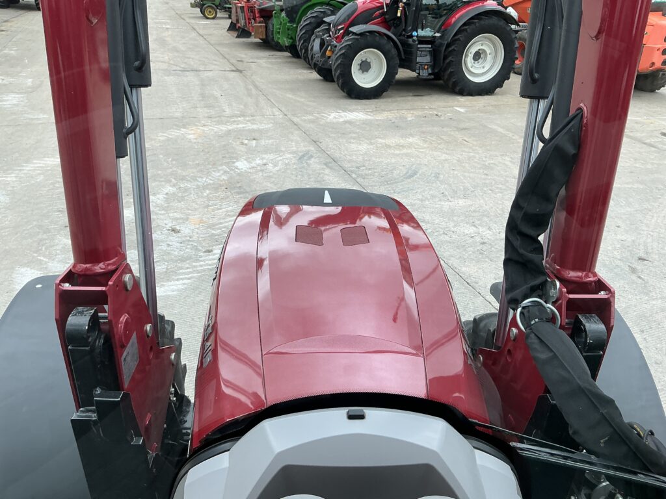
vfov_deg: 49.7
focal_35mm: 28
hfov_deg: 63.4
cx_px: 333
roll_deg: -4.1
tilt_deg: -26.8
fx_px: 539
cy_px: 250
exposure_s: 1/279
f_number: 1.8
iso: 25
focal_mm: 3
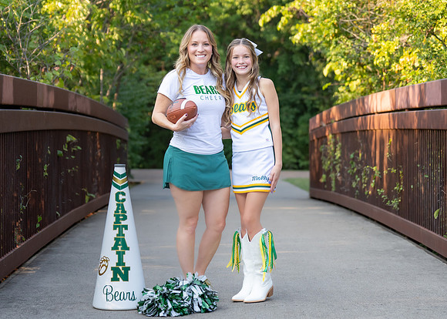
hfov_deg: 19.6
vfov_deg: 14.1
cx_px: 230
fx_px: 1291
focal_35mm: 102
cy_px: 151
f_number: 2.8
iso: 320
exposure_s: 1/800
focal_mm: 70
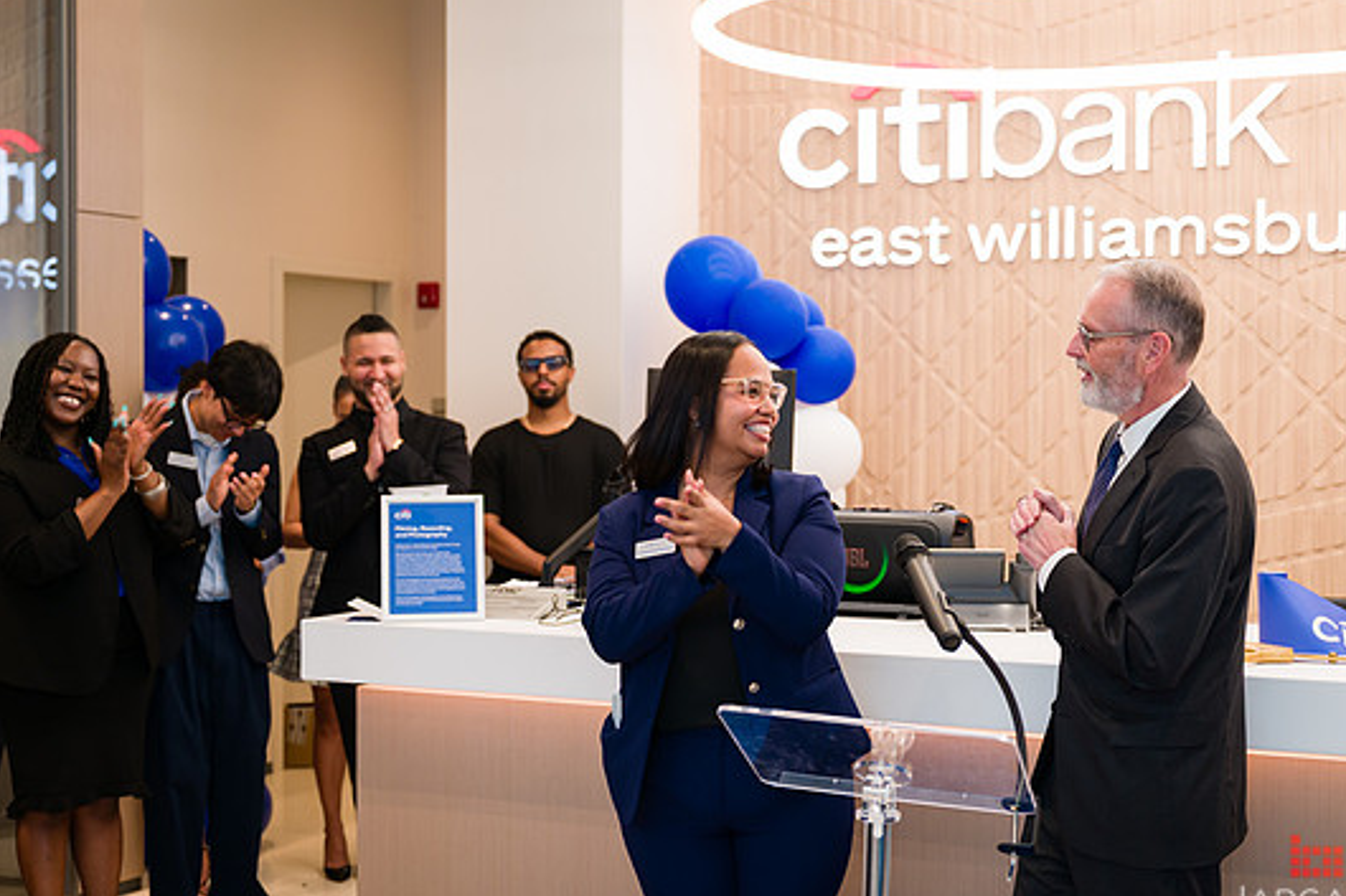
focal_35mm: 52
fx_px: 1944
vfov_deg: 26.0
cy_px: 456
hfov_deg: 38.1
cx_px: 765
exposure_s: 1/200
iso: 400
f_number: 3.2
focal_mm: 45
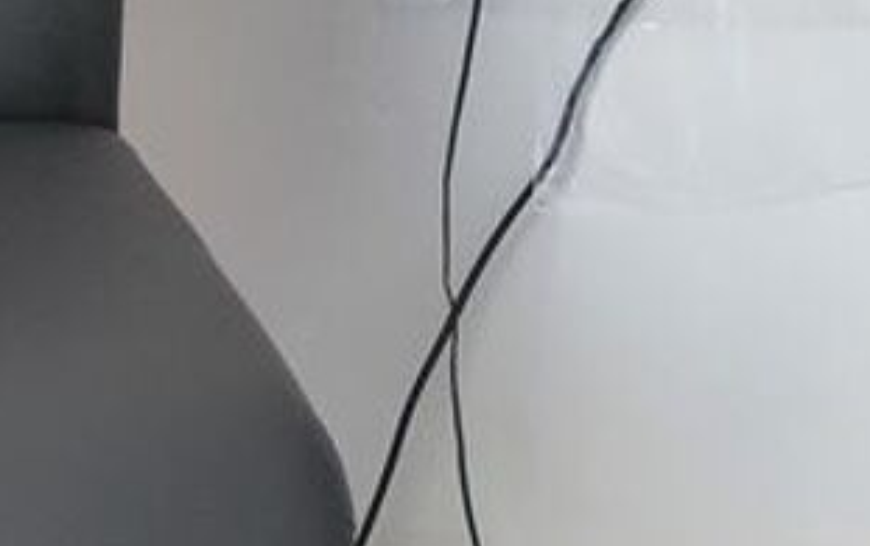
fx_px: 2800
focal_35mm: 118
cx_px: -288
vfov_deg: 11.1
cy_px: 290
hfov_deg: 16.6
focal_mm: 4.3
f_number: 1.5
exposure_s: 1/50
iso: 500
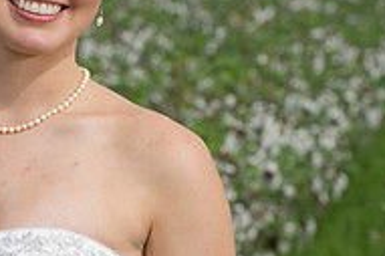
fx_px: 4050
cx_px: -115
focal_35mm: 379
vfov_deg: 3.6
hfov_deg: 5.4
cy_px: 202
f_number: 7.1
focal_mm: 125
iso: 200
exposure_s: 1/125
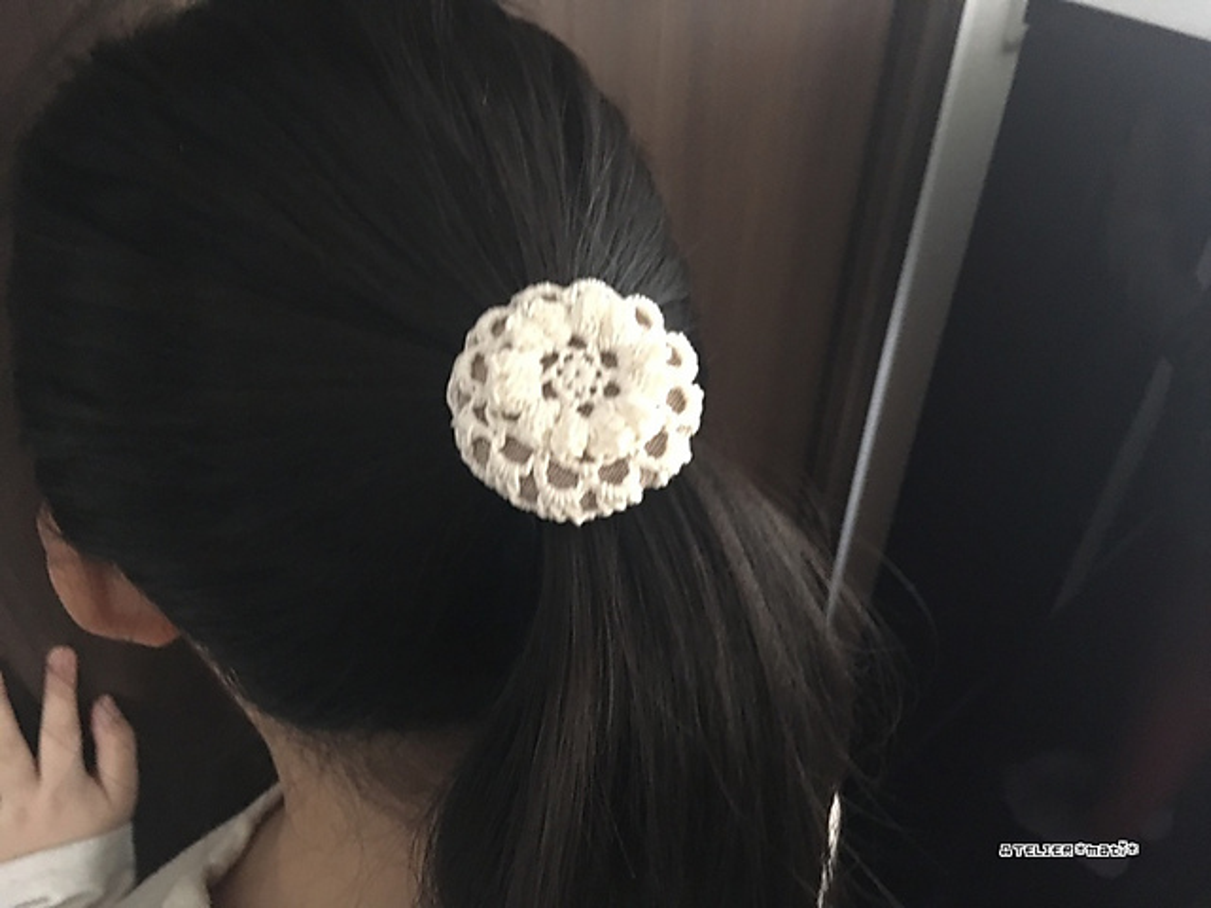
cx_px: 606
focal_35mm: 29
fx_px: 1015
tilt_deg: -39.6
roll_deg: -0.8
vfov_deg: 48.2
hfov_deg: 61.7
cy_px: 454
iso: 400
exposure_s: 1/15
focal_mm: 4.15
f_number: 2.2
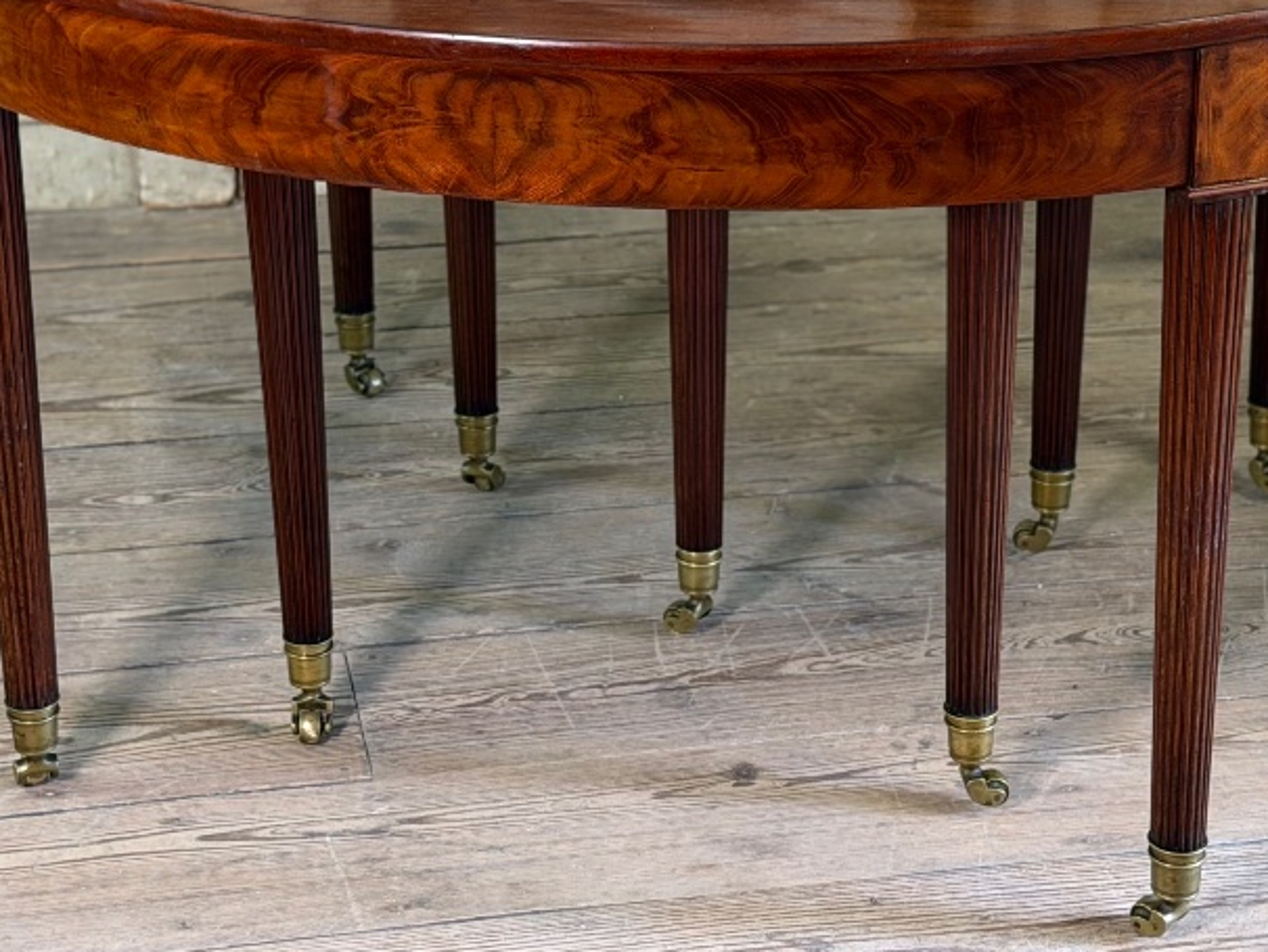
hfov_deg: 20.6
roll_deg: +0.3
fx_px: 3481
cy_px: 264
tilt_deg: -21.0
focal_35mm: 95
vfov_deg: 15.5
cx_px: 663
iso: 160
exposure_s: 1/50
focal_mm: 6.76
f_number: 1.78
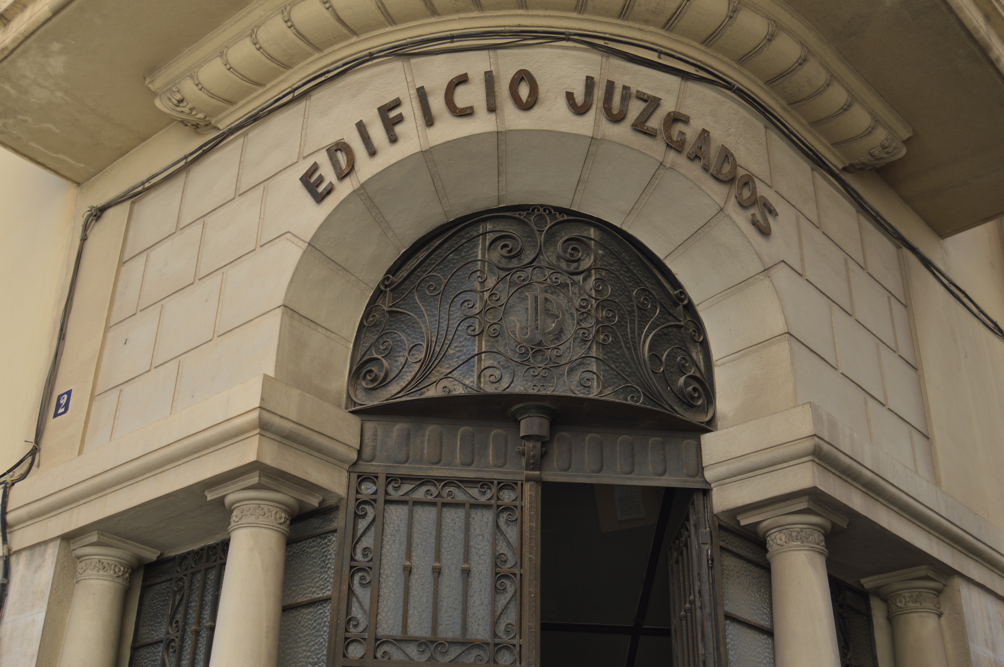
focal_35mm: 42
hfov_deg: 46.4
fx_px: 1170
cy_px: 334
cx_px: 502
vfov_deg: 31.8
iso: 100
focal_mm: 28
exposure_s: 1/160
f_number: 6.3
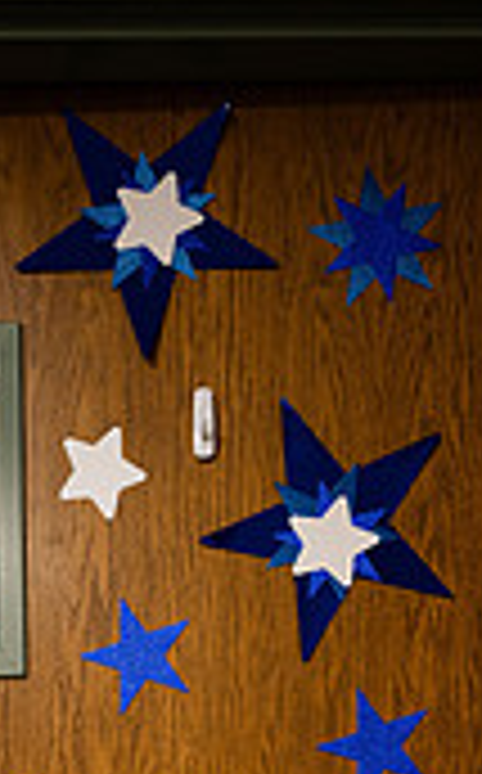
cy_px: 914
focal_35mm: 64
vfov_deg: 28.2
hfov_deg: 20.2
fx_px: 1350
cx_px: 144
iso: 640
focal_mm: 24
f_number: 2.8
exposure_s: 1/200
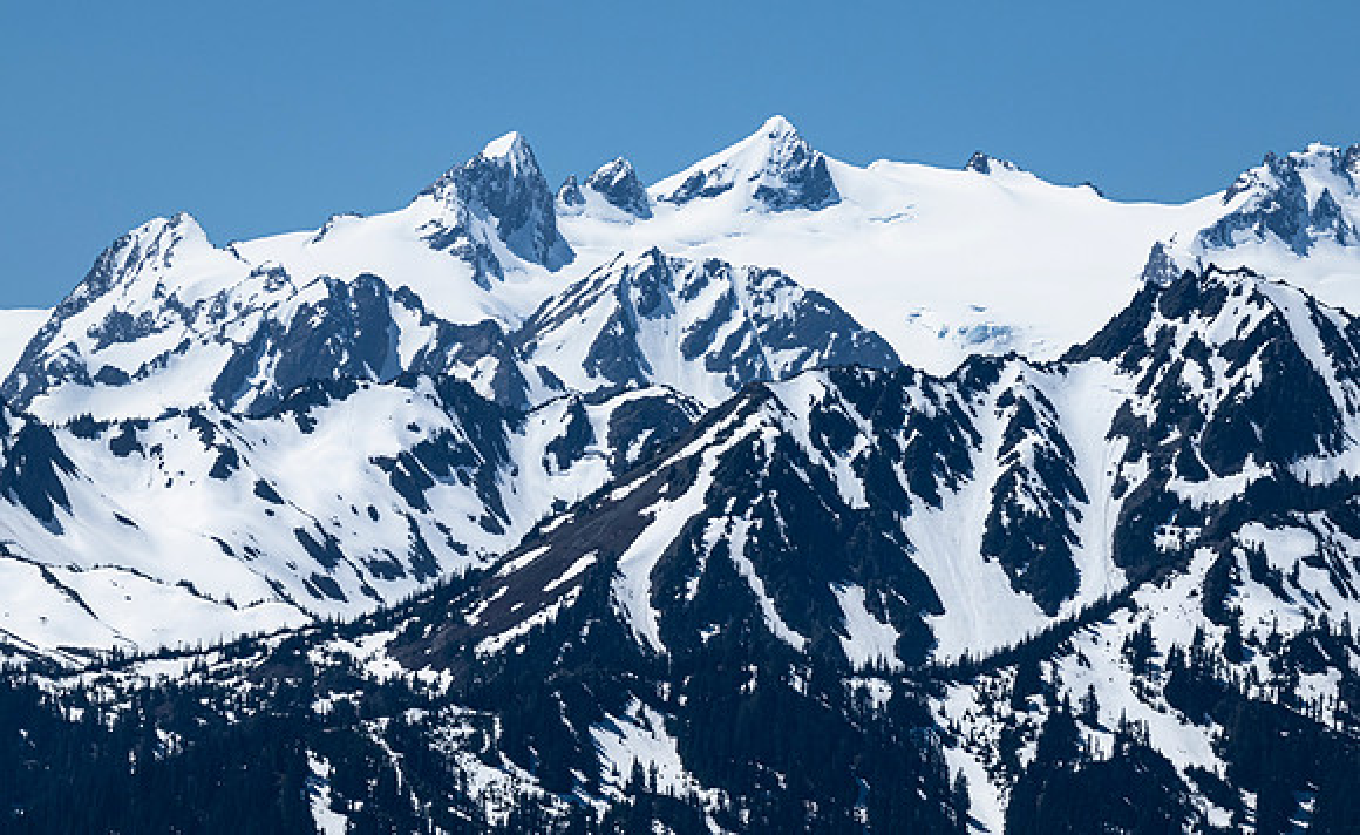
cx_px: 721
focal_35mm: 431
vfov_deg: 3.0
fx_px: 15881
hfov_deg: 4.9
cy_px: 361
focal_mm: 340
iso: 400
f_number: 16
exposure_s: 1/1250
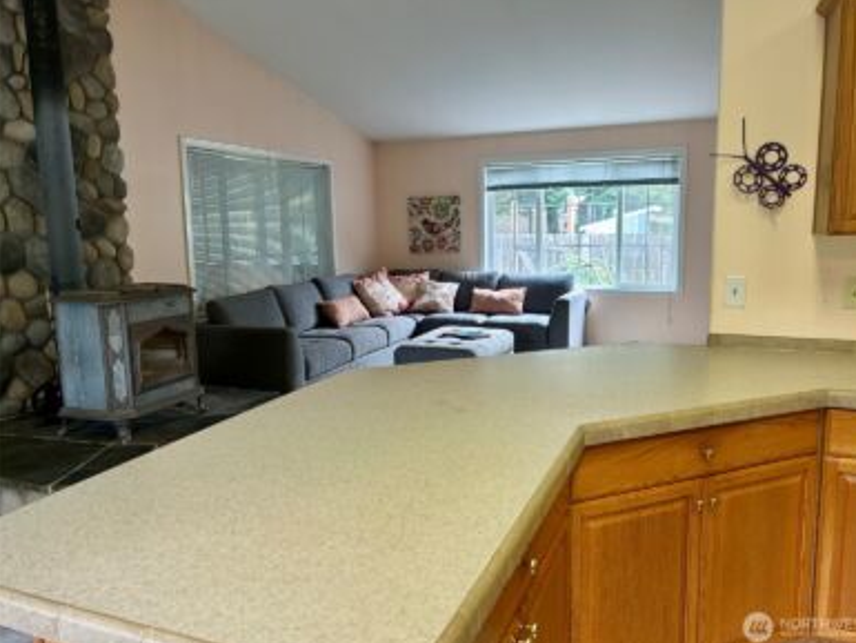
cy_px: 316
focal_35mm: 27
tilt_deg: -9.5
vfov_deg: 51.4
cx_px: 442
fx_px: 668
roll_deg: +0.8
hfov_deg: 65.3
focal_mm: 5.7
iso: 64
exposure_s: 1/60
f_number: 1.5
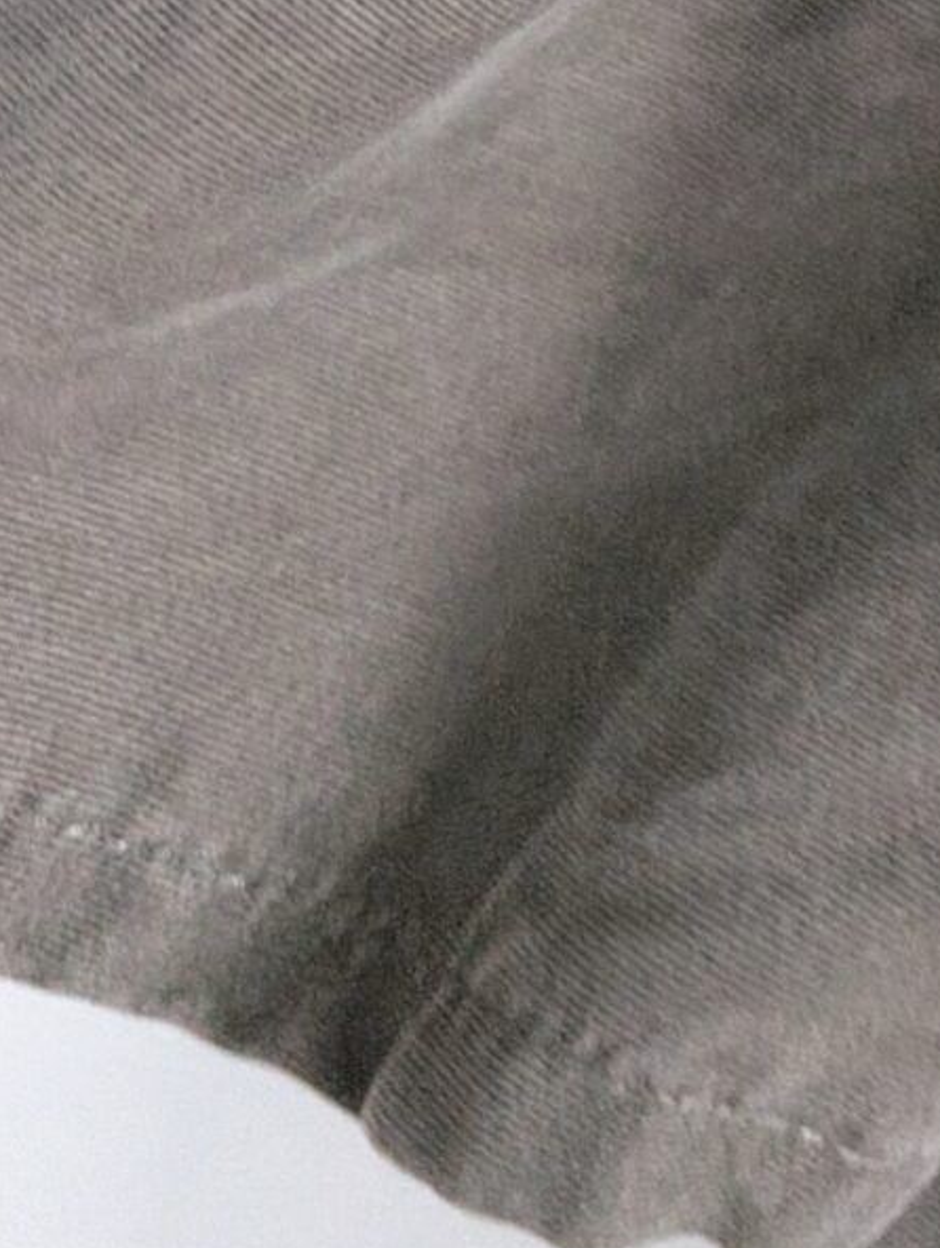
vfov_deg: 21.3
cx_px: 1517
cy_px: -379
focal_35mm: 83
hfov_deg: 16.0
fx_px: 2997
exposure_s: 1/670
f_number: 1.68
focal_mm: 6.9
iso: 1941
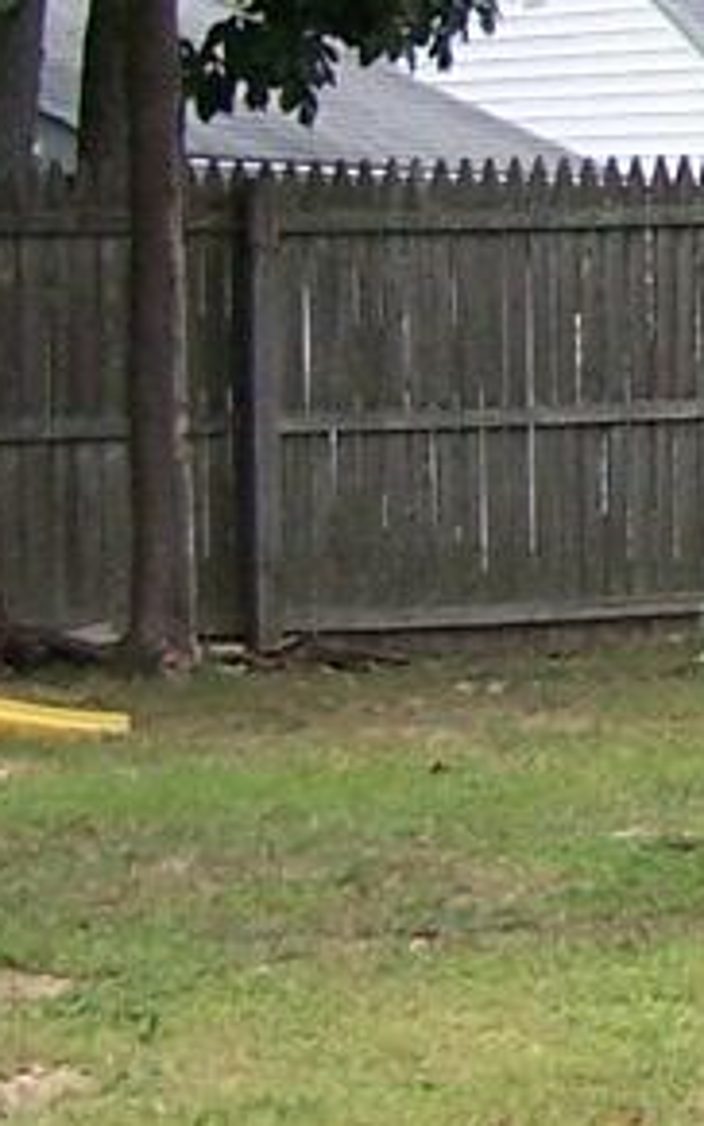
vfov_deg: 9.3
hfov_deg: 5.5
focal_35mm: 226
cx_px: 1926
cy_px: 178
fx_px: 6934
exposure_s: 1/350
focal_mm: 6.7
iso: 80
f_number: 2.8
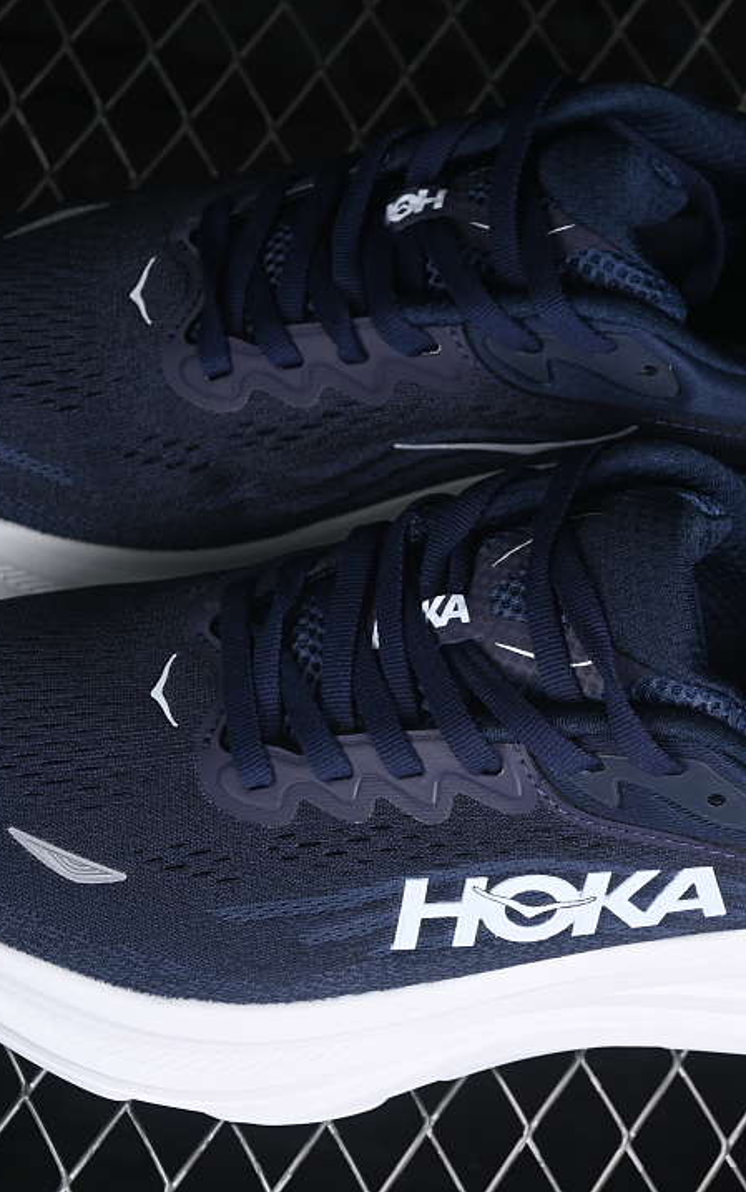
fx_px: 3739
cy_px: 596
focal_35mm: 115
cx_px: 475
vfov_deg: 18.1
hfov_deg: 11.4
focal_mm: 50
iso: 160
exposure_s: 1/60
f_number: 6.3
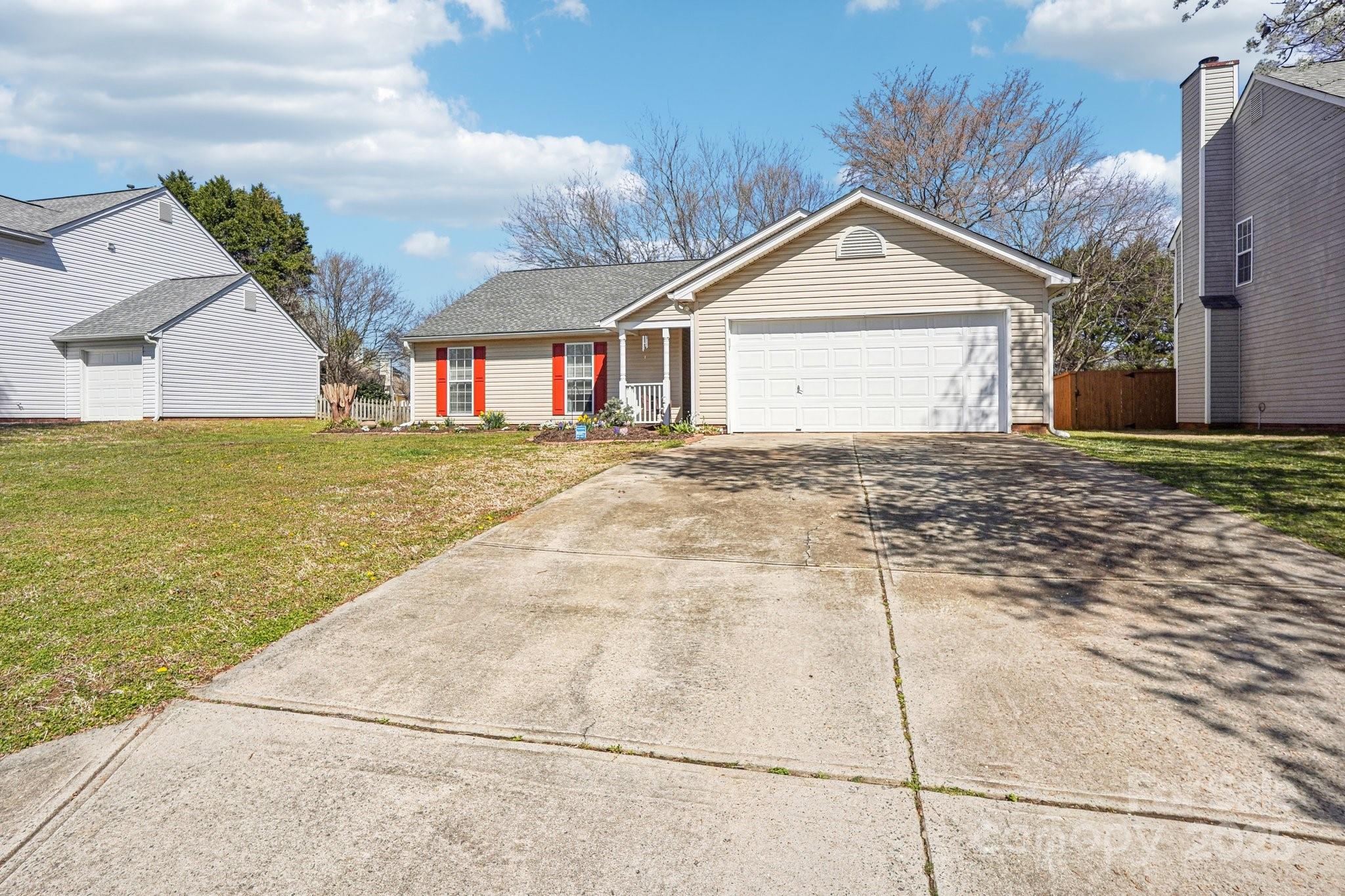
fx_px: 672
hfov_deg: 90.0
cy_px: 448
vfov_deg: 67.4
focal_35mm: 18
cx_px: 672
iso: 400
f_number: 8
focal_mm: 18
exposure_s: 1/2000
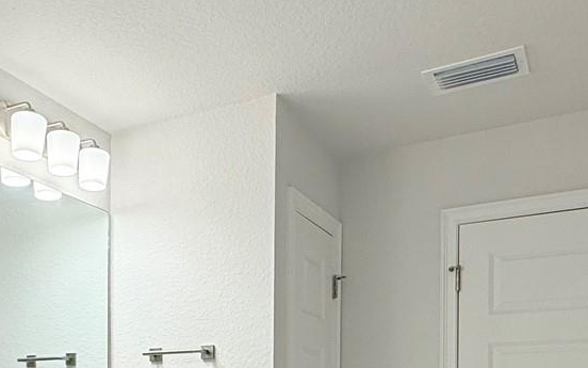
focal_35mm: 43
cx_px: 173
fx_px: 689
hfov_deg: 45.1
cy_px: 413
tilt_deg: +0.6
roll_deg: +0.1
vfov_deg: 27.2
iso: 100
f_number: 2.2
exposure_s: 1/120
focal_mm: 2.22
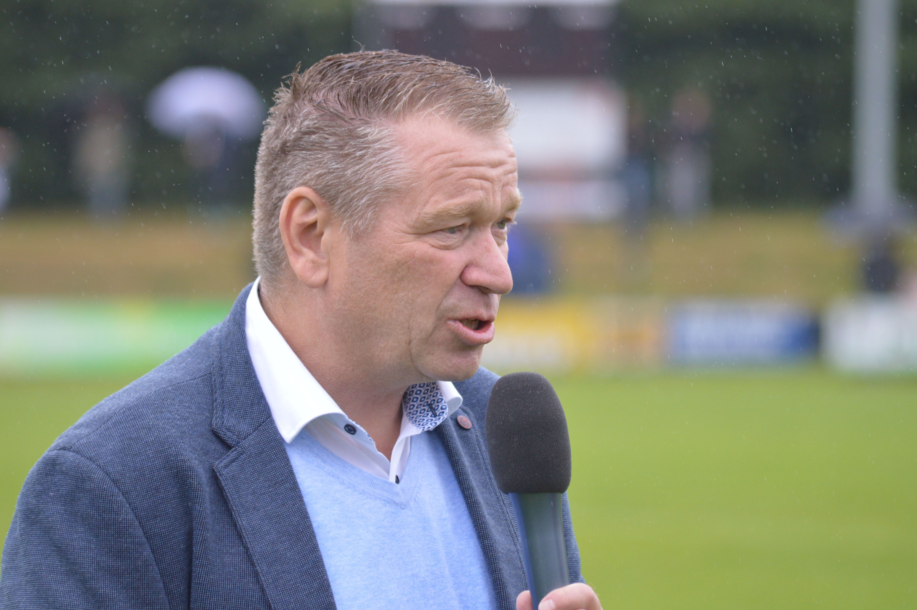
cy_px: 305
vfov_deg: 6.1
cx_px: 458
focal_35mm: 225
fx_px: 5726
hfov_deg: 9.2
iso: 720
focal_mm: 150
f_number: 4.5
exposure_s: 1/500
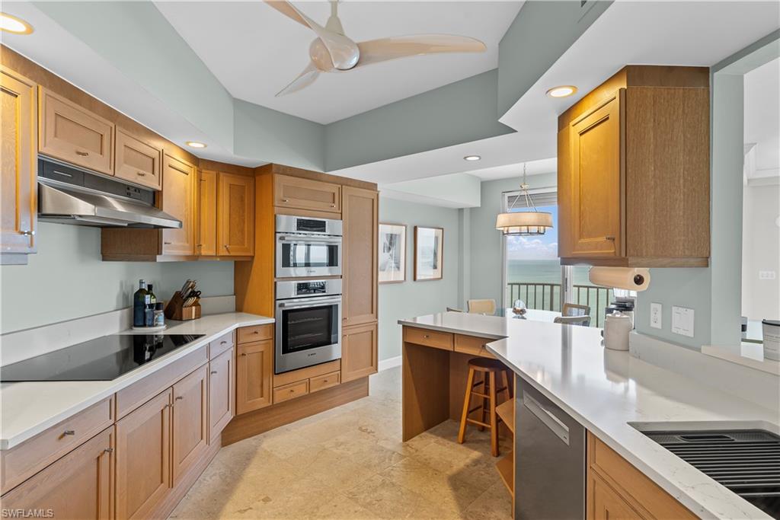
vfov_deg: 67.4
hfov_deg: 90.0
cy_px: 260
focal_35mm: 18
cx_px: 390
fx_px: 390
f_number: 9
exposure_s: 1/1.67
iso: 200
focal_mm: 18
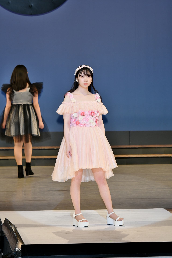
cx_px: 86
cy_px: 129
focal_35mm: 188
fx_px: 1344
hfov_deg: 7.3
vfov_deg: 11.0
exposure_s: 1/250
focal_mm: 125
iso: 800
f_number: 5.6
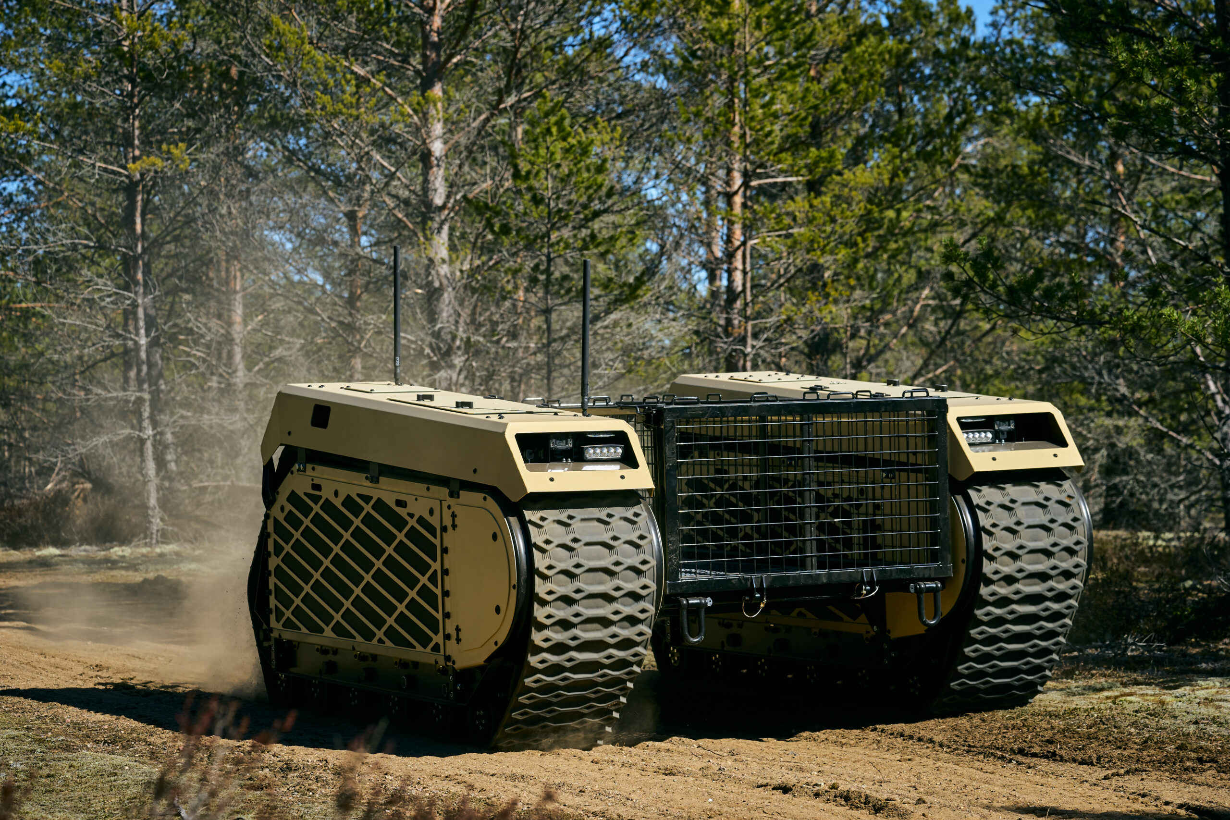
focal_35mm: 90
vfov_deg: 15.2
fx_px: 3075
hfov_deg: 22.6
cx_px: 615
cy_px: 410
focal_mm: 90
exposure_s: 1/400
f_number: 7.1
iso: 125
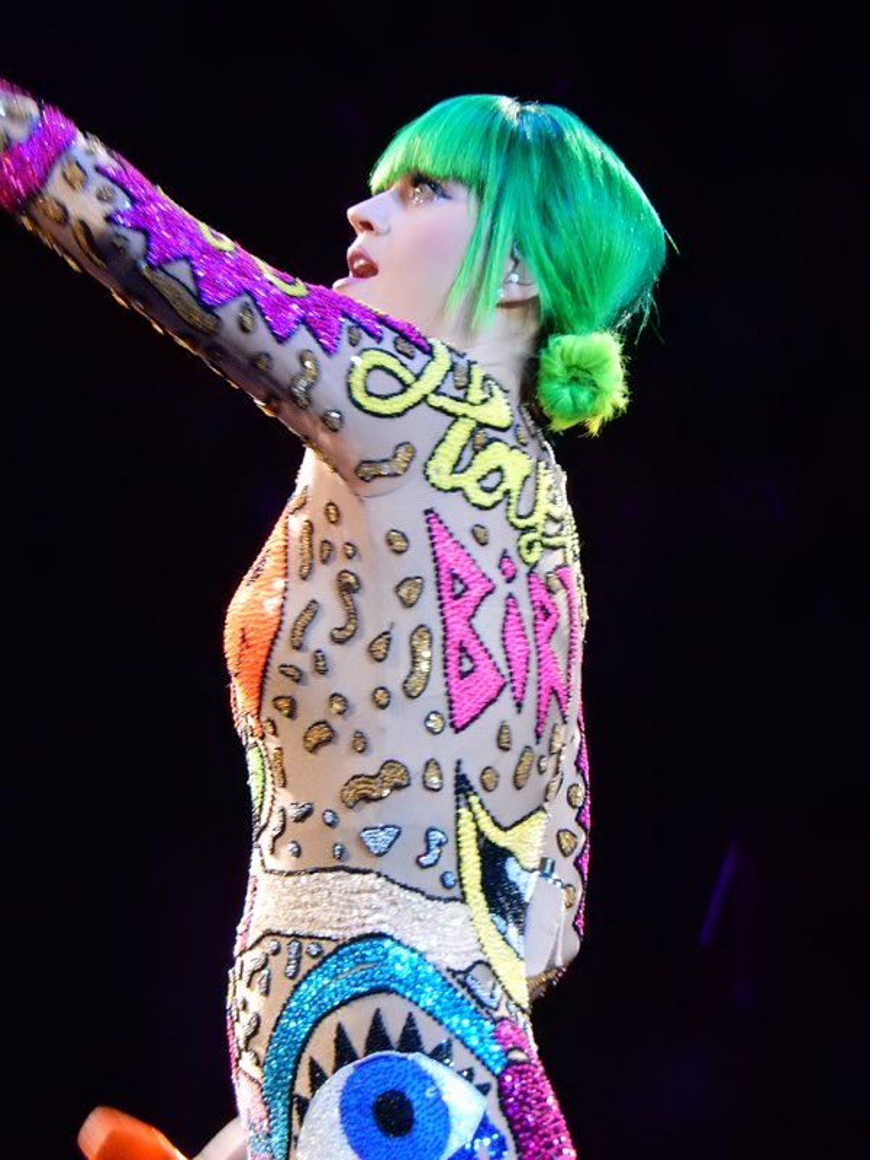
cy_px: 580
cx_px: 435
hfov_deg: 3.9
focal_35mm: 383
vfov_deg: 5.2
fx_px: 12835
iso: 1600
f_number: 6.2
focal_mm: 68.7
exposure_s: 1/60
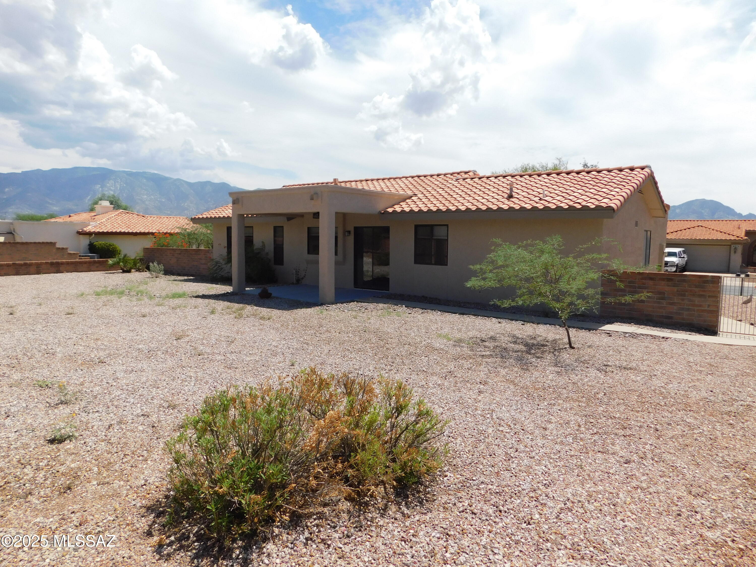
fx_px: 502
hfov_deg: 73.9
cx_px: 378
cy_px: 284
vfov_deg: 58.9
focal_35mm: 23
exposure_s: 1/500
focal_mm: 4
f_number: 6
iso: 125
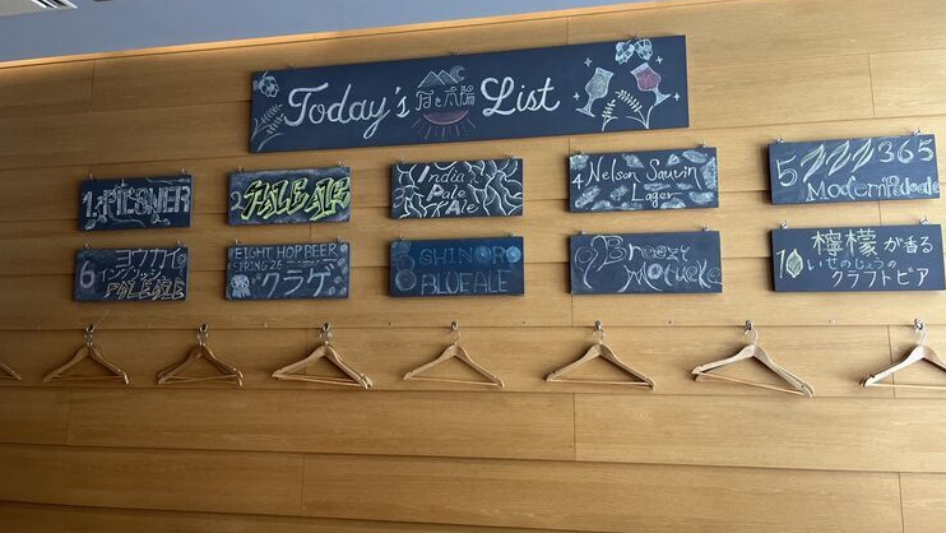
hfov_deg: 66.0
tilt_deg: +7.0
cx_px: 465
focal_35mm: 29
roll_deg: -0.9
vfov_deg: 40.2
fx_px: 728
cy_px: 245
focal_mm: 5.1
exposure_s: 1/100
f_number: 1.6
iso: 125
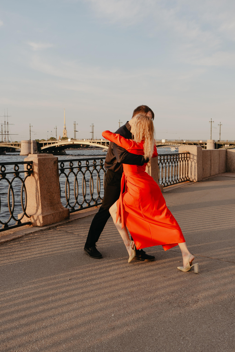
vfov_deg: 55.8
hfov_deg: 38.9
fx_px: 333
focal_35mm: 34
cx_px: 118
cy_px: 176
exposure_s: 1/80
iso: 100
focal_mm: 34
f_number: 8
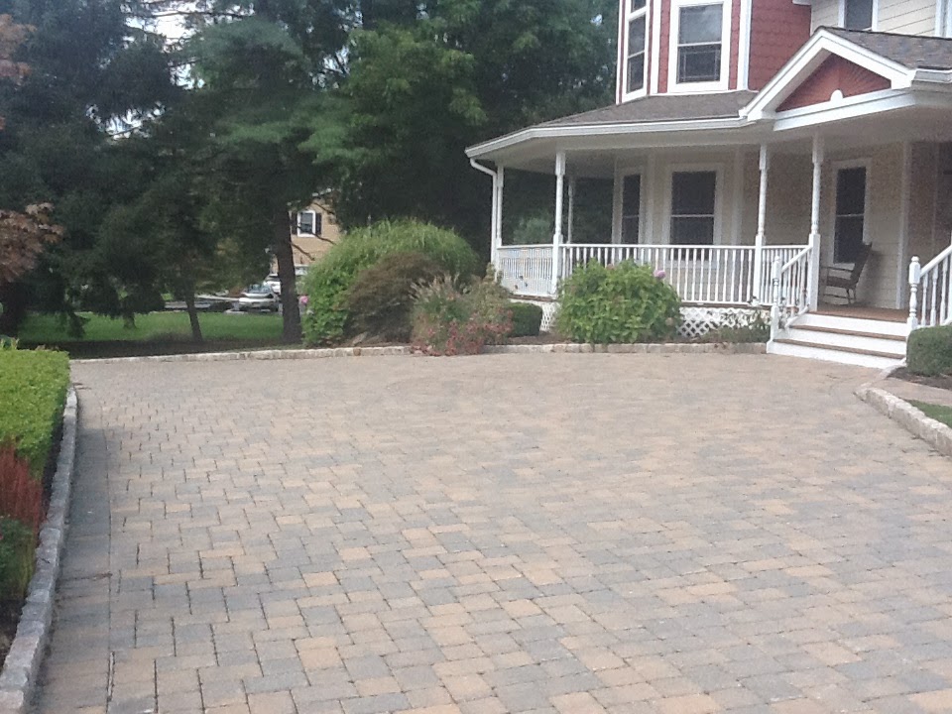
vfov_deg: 44.2
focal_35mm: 32
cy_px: 357
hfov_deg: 56.8
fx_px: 880
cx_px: 476
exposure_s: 1/535
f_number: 2.4
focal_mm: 2.03
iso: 64
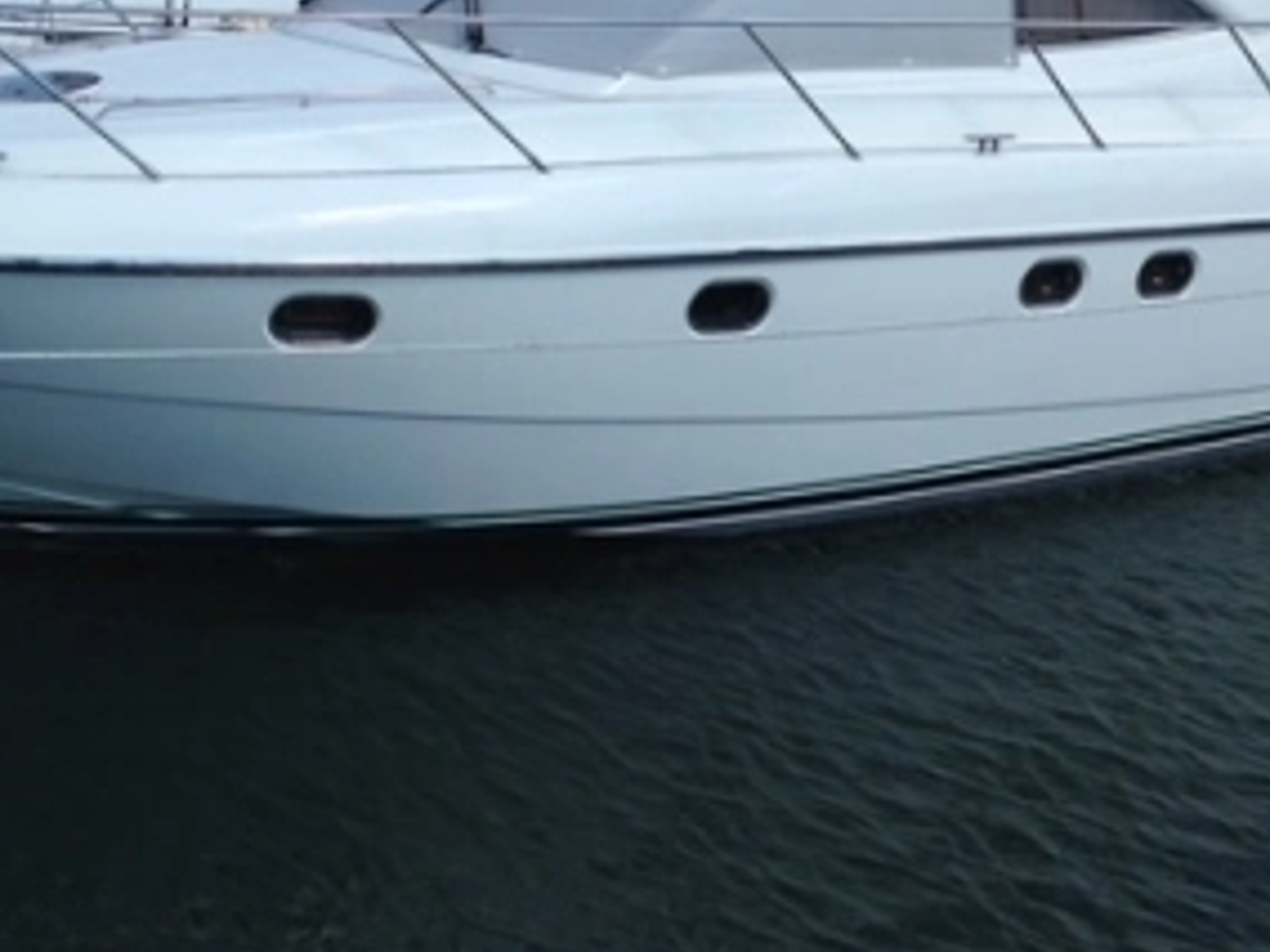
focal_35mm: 64
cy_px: 42
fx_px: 2348
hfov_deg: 30.2
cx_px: 568
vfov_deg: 22.2
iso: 50
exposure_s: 1/1595
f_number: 2.4
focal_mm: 4.12
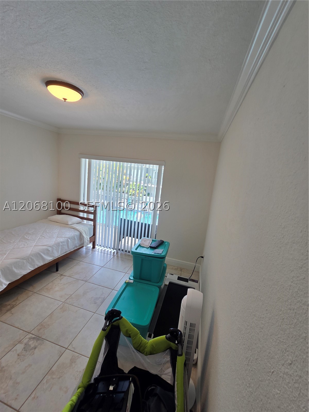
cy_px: 206
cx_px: 154
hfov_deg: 89.9
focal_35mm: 13
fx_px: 155
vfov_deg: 106.2
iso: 50
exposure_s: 1/120
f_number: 2.2
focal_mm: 2.2
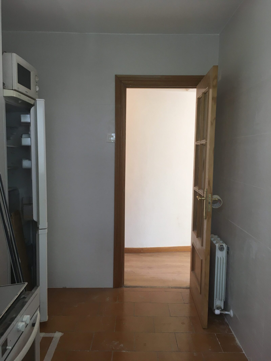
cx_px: 136
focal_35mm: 29
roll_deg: -0.4
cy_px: 180
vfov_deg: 61.7
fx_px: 303
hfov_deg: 48.2
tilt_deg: -5.9
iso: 32
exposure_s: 1/33
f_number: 2.2
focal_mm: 4.15
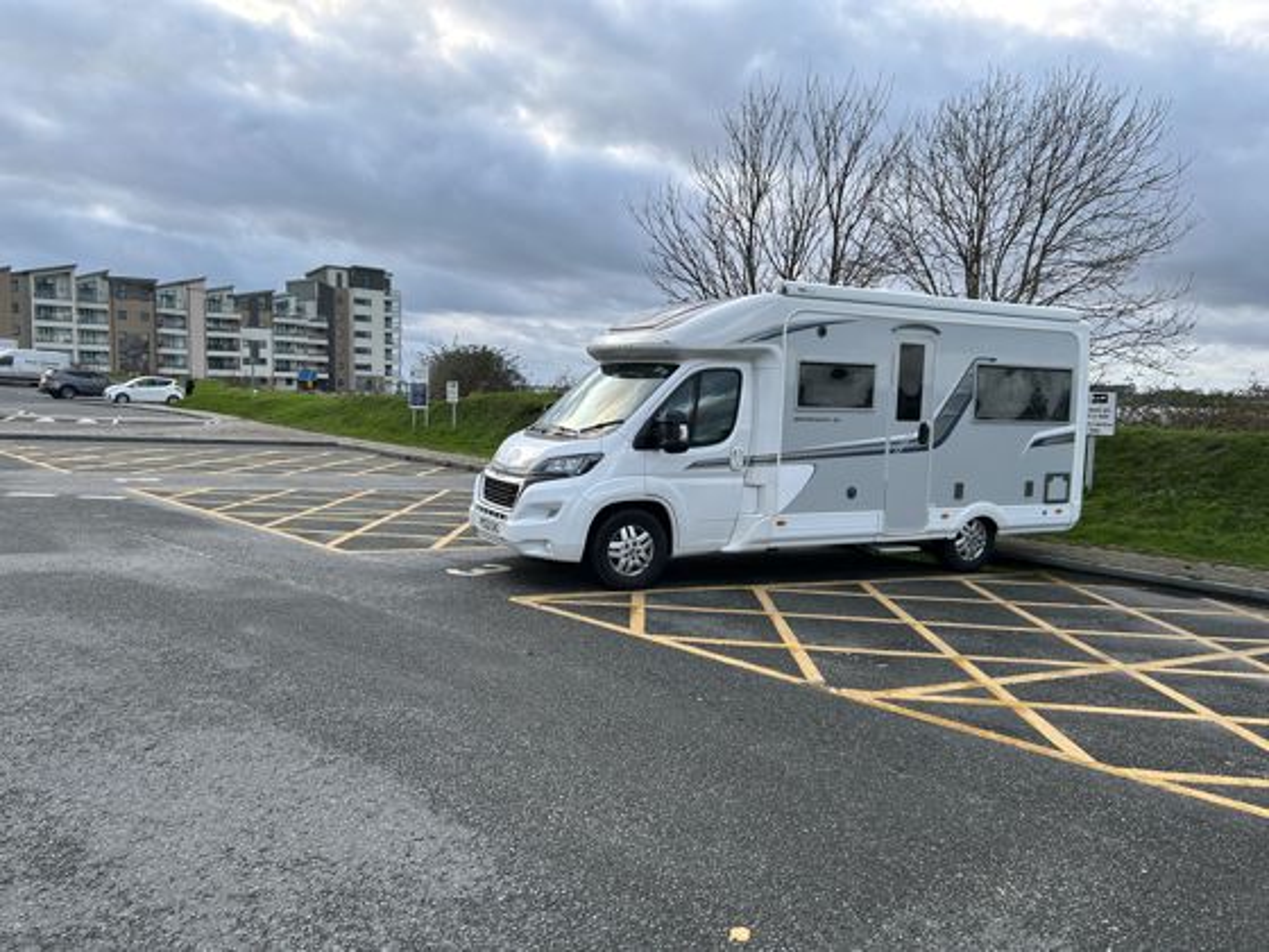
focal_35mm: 26
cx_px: 634
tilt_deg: -5.4
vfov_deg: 53.1
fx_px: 953
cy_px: 476
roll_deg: -0.6
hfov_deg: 67.3
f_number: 1.5
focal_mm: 5.7
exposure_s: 1/170
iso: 40
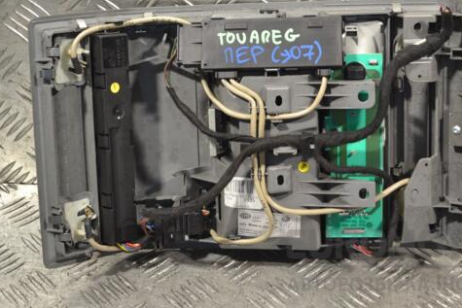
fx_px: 924
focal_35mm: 72
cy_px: 115
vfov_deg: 18.9
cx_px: 268
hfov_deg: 28.0
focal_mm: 38
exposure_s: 1/60
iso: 500
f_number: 5
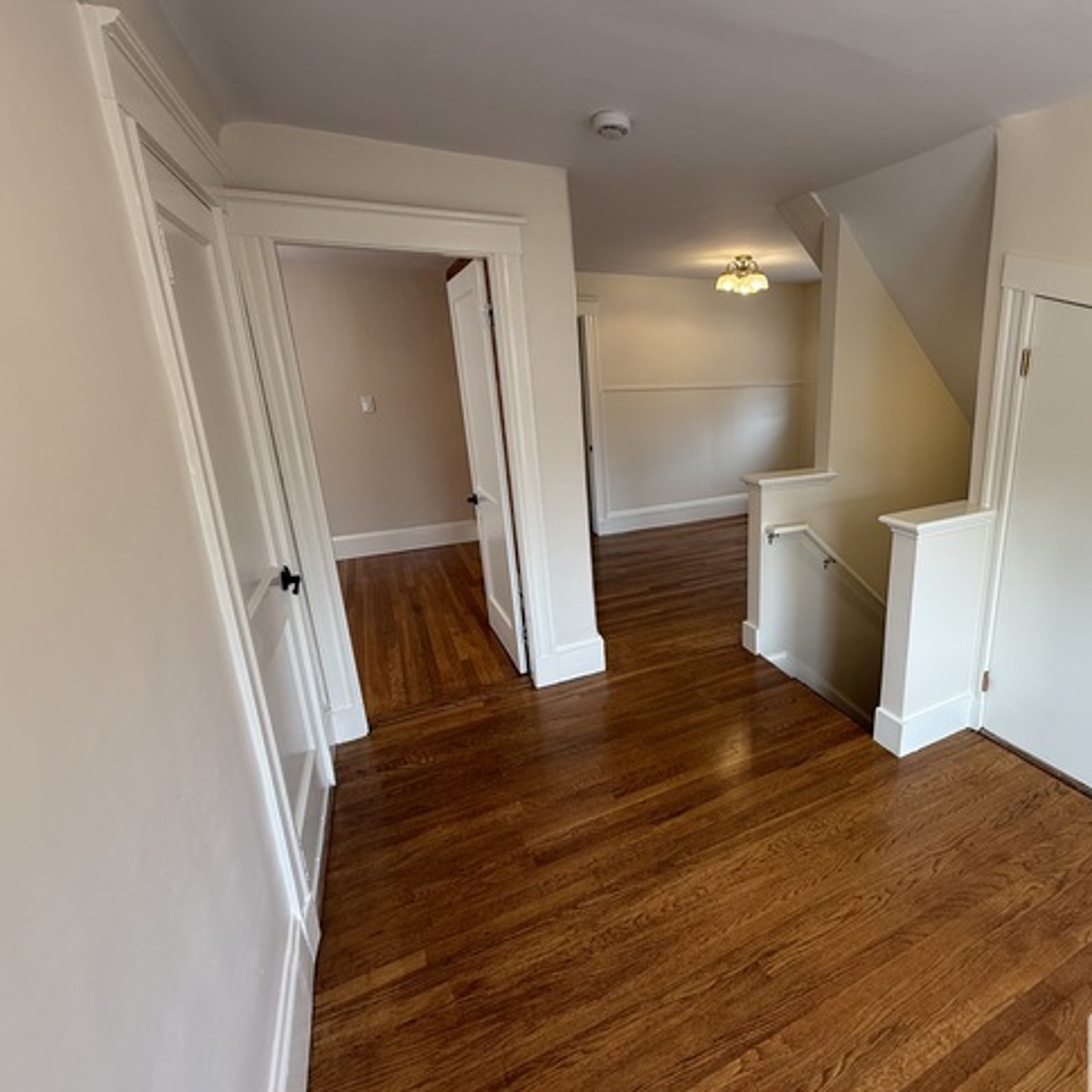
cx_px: 701
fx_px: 607
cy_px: 538
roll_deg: +0.8
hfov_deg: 81.9
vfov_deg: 84.0
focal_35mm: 17
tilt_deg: -15.7
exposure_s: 1/120
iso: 80
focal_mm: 2.22
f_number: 2.2
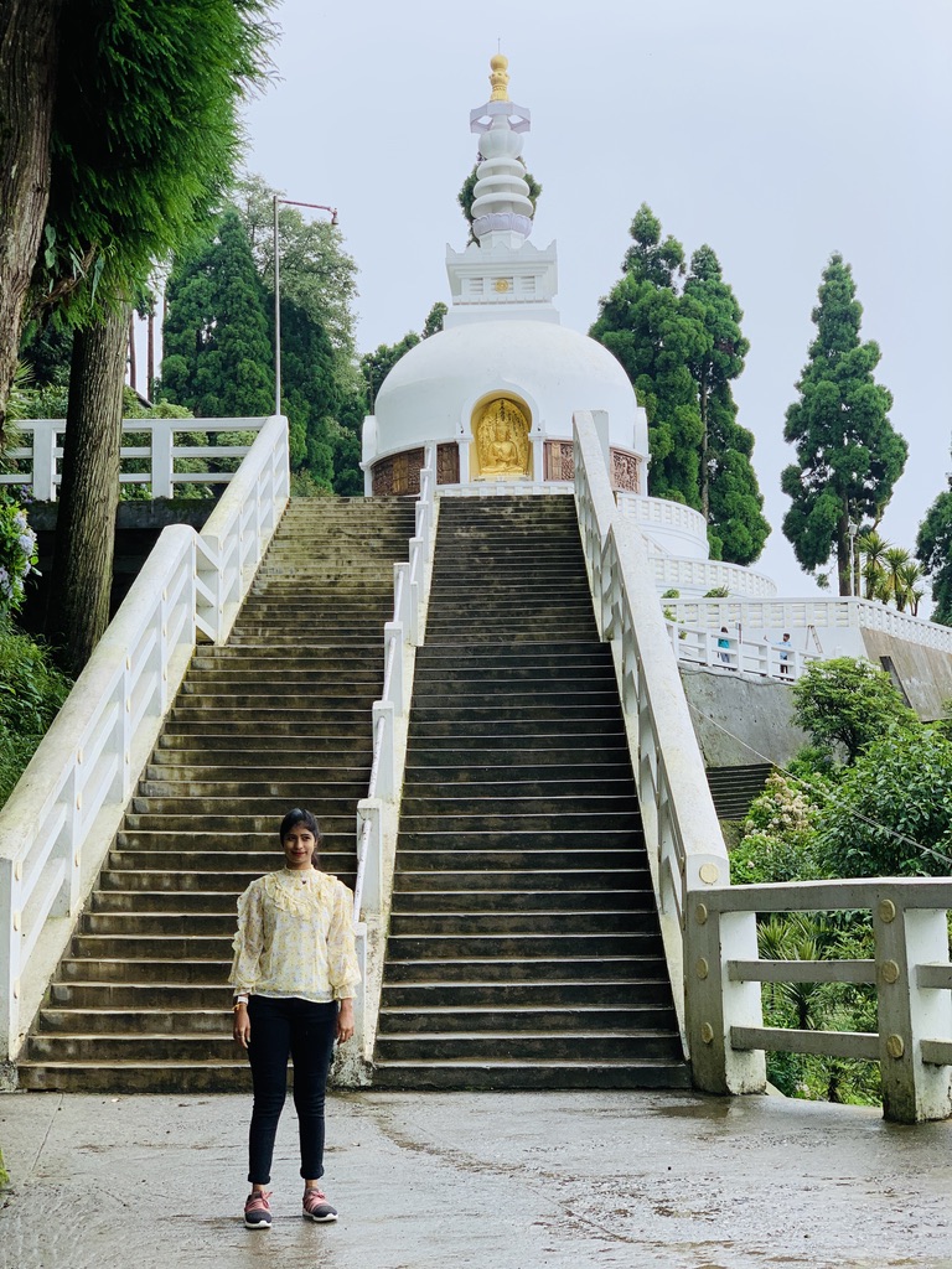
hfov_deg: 28.0
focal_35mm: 52
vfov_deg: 36.8
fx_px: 1907
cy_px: 634
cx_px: 476
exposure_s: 1/413
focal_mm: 6
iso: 16
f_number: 2.4
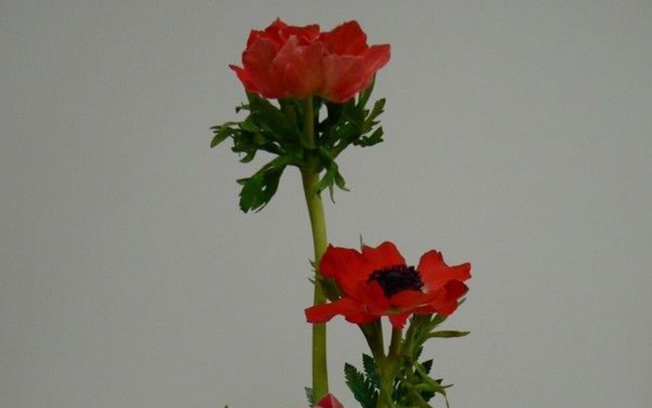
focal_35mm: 51
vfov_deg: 24.4
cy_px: 393
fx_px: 906
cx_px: 326
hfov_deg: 39.6
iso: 80
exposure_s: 1/40
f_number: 2.8
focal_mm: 6
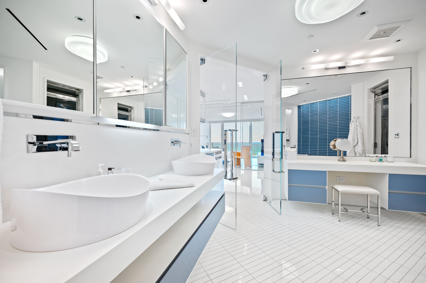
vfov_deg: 79.1
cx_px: 213
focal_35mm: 14
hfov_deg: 102.3
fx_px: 171
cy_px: 142
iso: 200
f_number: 4.5
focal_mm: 14.5
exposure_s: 1/80
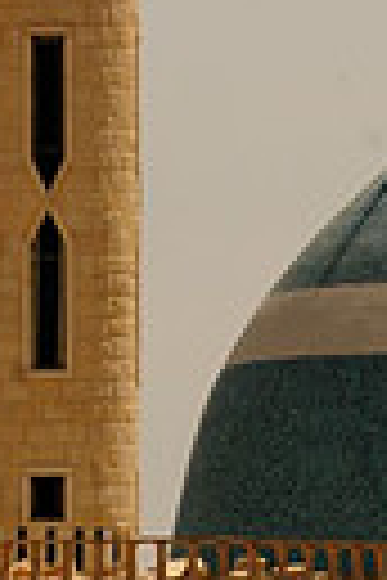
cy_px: -274
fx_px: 12238
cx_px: 322
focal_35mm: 759
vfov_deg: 2.7
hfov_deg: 1.8
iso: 560
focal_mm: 145
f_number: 16
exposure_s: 1/1000
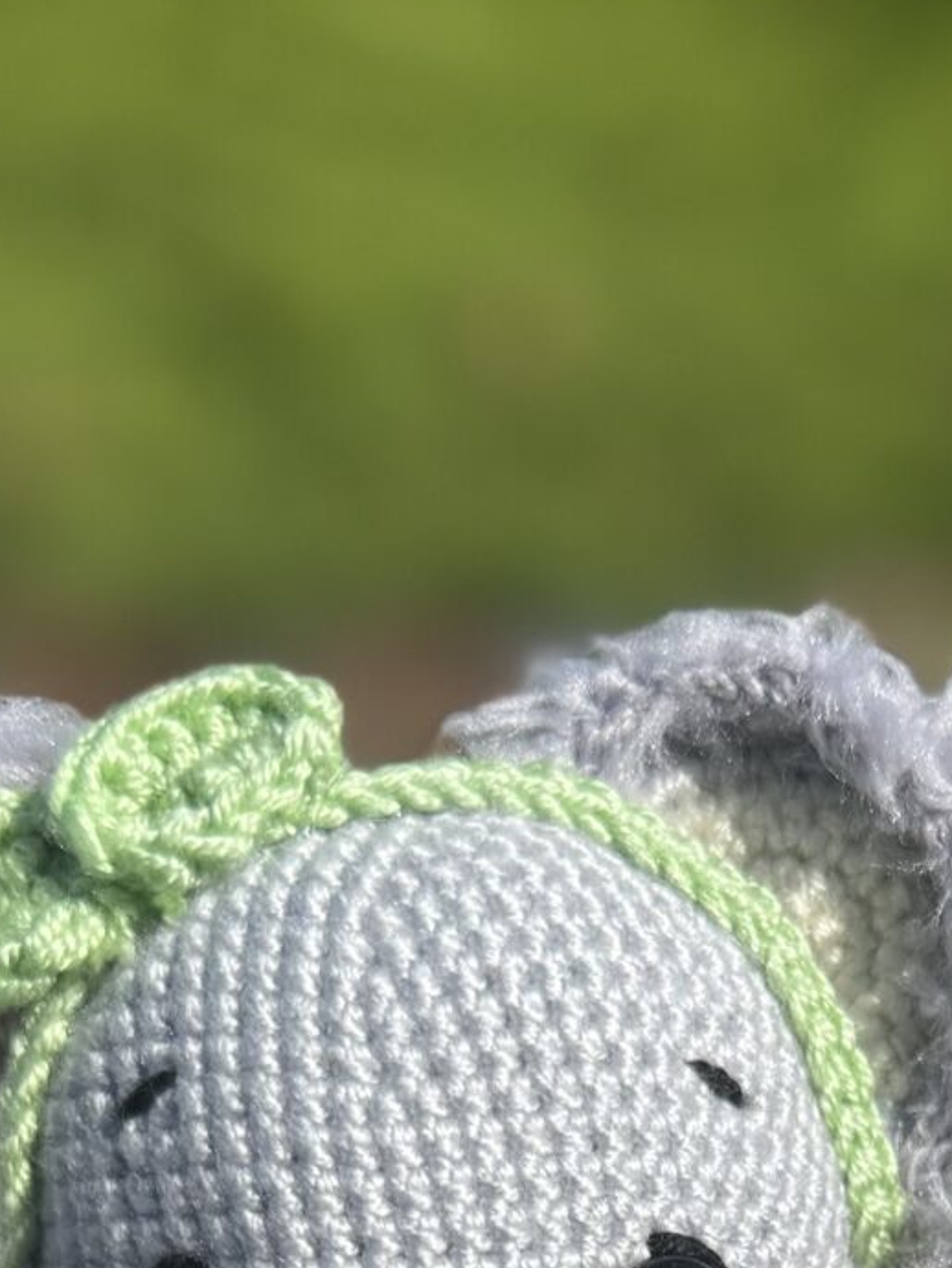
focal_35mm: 89
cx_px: 855
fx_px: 3262
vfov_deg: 18.7
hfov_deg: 16.4
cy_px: 2034
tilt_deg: -61.8
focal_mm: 6.76
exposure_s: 1/7092
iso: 80
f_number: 1.78
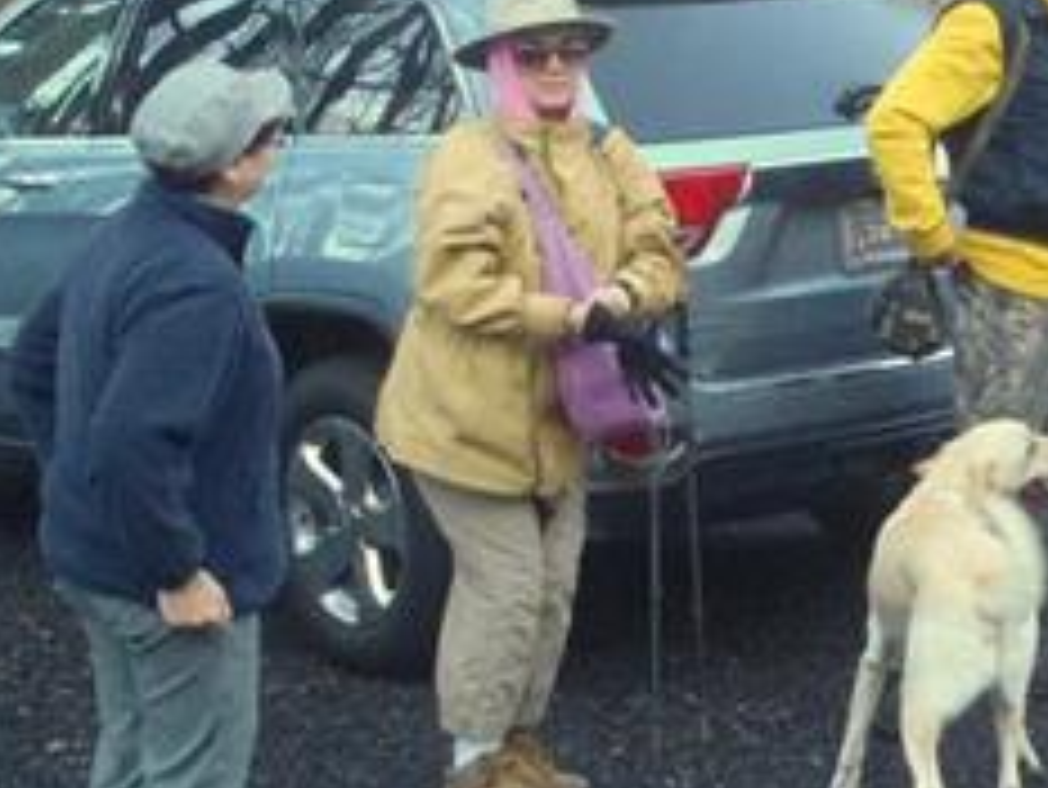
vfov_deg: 14.1
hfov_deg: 18.0
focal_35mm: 105
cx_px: 1187
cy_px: 437
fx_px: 3181
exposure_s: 1/80
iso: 400
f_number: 4.5
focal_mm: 6.45
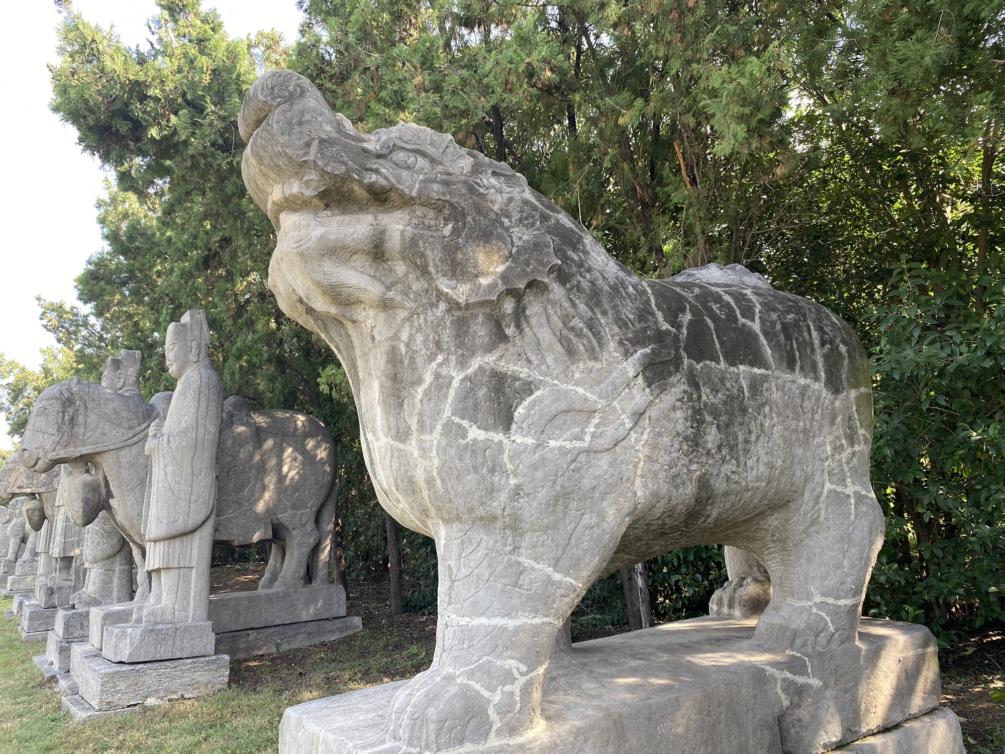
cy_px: 377
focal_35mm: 26
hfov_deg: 67.3
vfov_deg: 53.1
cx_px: 502
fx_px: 755
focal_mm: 4.25
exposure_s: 1/128
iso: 32
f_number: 1.8
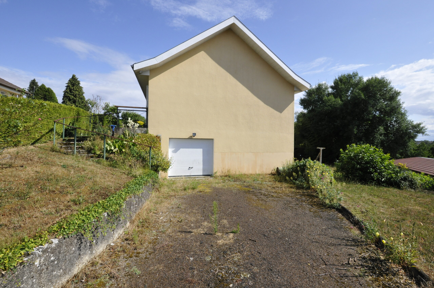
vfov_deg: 77.2
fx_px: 181
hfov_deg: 100.5
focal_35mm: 15
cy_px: 144
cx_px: 217
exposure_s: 1/640
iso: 800
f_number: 13
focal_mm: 10
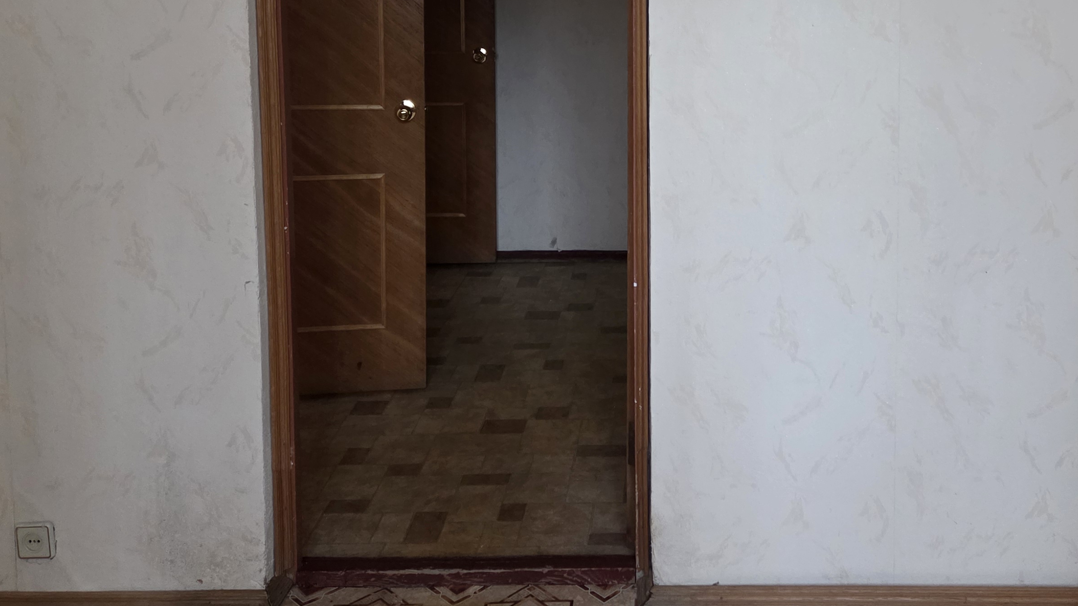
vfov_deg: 27.0
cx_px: 685
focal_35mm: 42
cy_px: 20
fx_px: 1201
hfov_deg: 47.8
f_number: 1.8
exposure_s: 1/100
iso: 800
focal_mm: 5.4
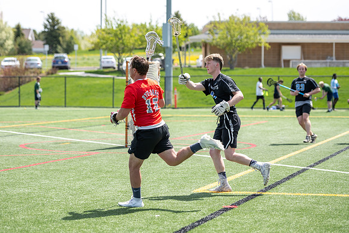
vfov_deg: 12.7
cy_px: 114
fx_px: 1045
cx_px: 162
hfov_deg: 19.0
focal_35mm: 108
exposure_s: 1/2000
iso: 100
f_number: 2.8
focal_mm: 100
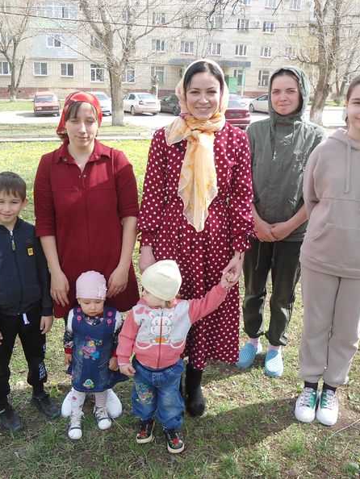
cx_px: 168
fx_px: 485
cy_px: 240
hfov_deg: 40.7
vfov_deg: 52.6
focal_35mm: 35
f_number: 2.8
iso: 80
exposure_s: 1/320
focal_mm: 4.7
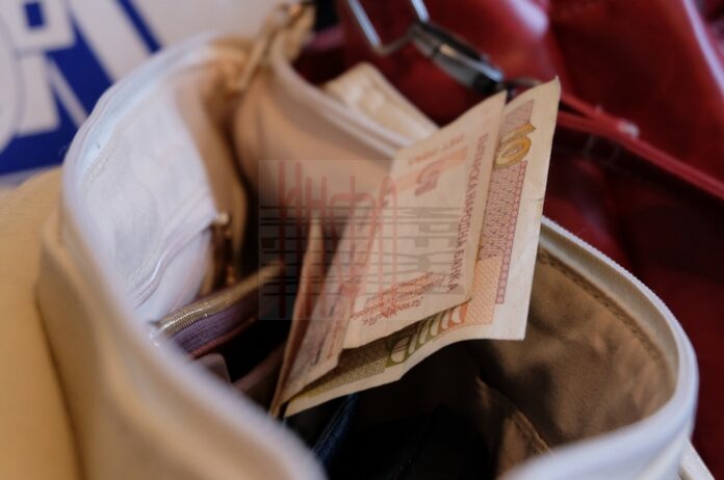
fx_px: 1366
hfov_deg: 29.7
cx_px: 362
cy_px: 240
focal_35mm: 68
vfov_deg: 20.0
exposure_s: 1/30
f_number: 5.6
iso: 2000
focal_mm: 45.2
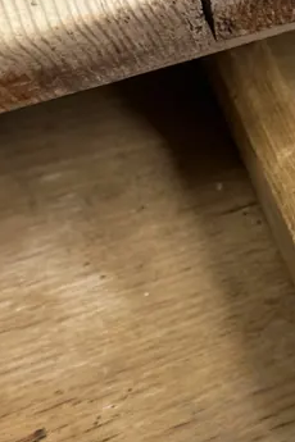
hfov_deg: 17.6
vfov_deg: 27.3
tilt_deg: -59.2
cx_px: 349
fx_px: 910
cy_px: 255
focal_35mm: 74
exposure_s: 1/50
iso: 125
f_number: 1.78
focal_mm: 6.86
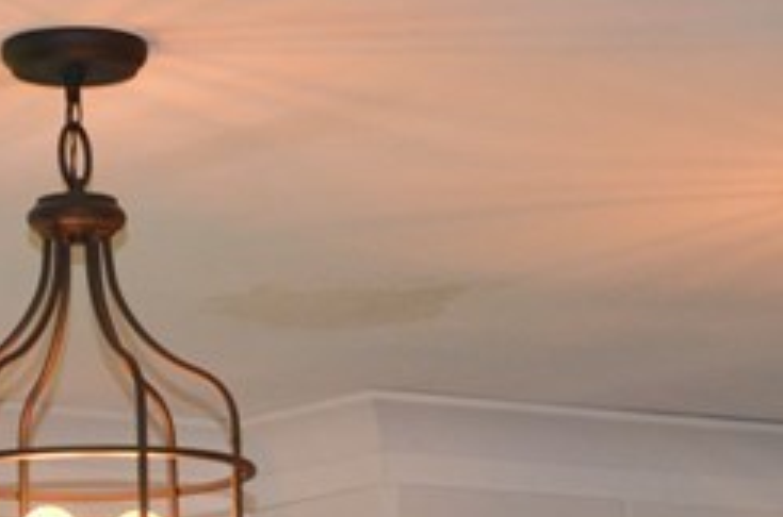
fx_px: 4621
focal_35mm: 213
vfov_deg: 6.2
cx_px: 276
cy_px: 1115
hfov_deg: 9.7
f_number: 4.2
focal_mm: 32
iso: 720
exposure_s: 1/60
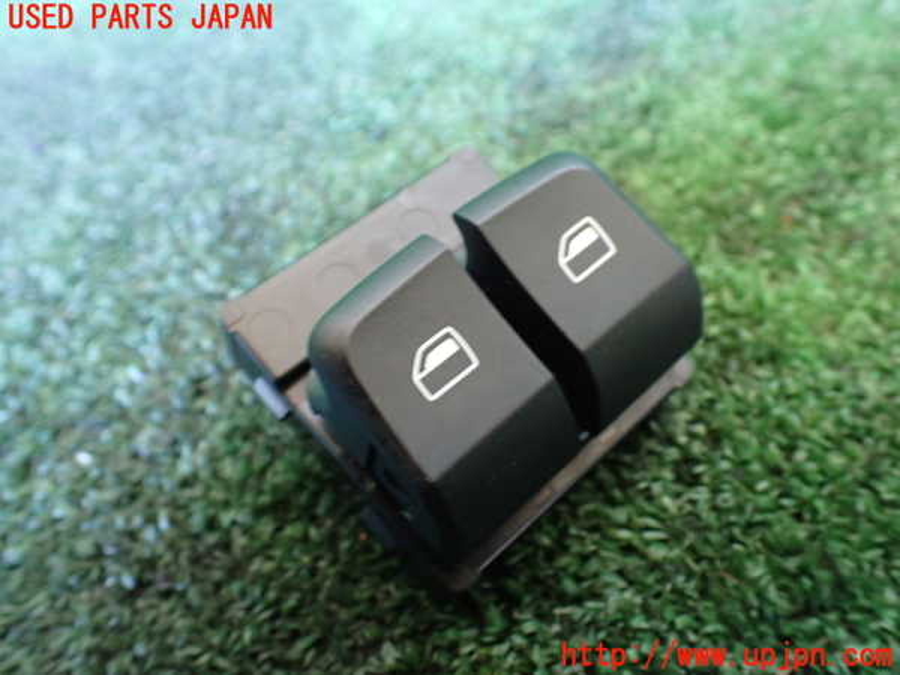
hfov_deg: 60.0
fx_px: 780
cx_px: 450
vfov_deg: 46.8
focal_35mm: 30
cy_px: 338
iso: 800
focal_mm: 5.4
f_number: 2.3
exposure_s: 1/30
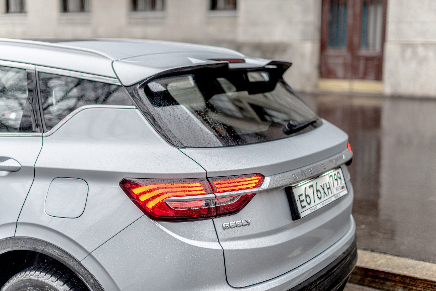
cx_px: 218
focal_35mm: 50
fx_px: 606
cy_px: 146
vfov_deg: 27.0
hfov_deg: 39.6
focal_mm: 50
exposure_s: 1/160
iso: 200
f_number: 2.2
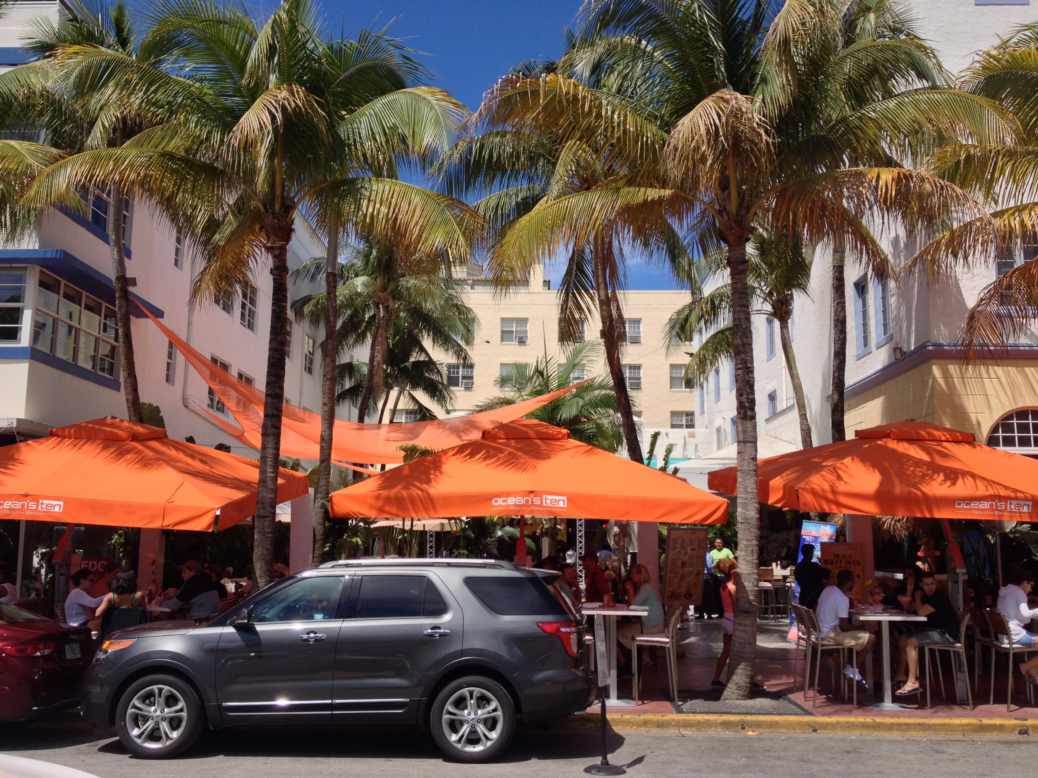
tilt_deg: +6.1
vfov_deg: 40.7
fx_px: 1050
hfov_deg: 52.6
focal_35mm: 35
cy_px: 389
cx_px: 519
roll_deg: -0.7
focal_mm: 4.28
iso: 50
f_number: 2.4
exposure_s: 1/1727
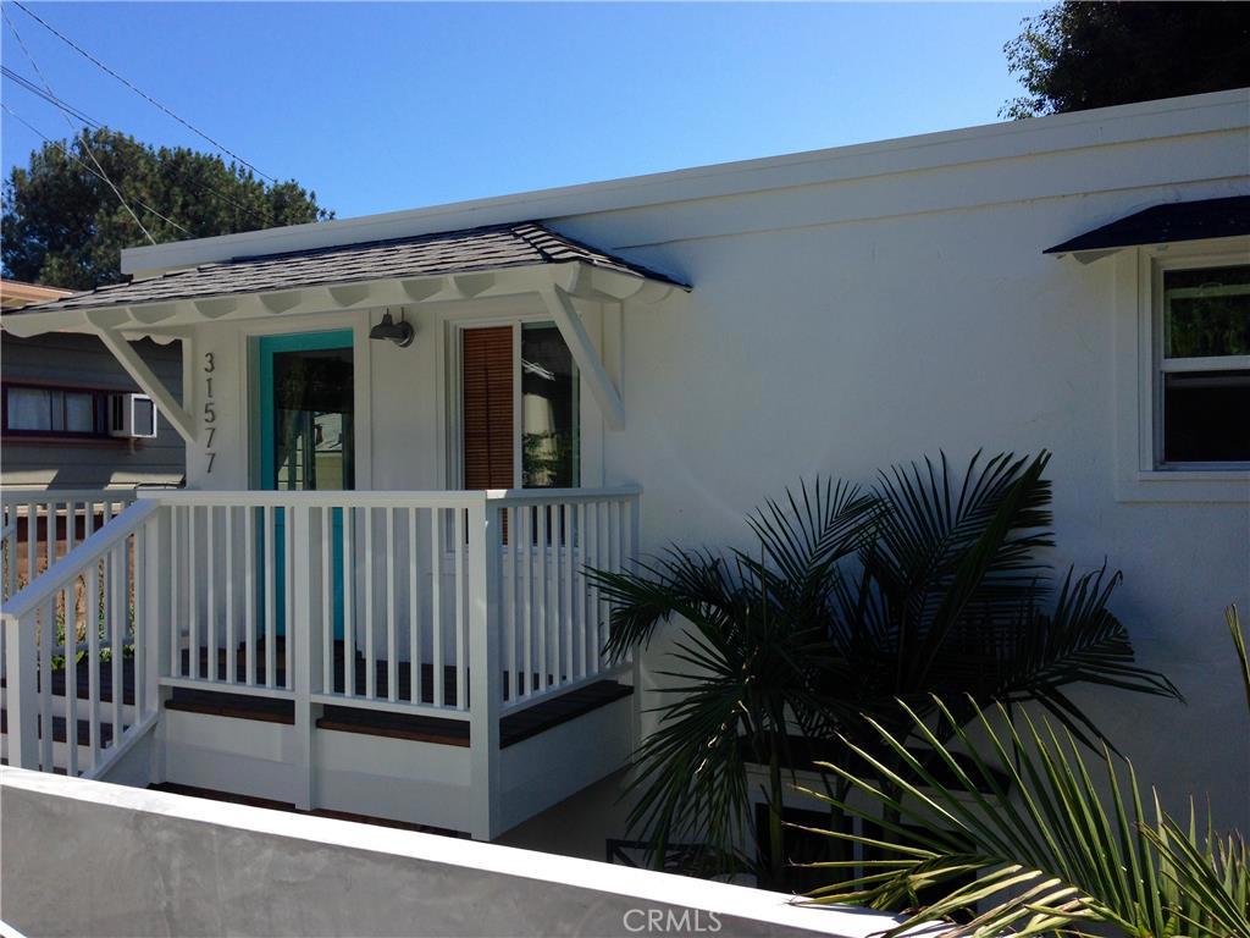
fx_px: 1192
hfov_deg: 55.4
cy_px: 469
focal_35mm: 33
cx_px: 625
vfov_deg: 42.9
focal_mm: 4.12
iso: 50
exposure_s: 1/1261
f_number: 2.4
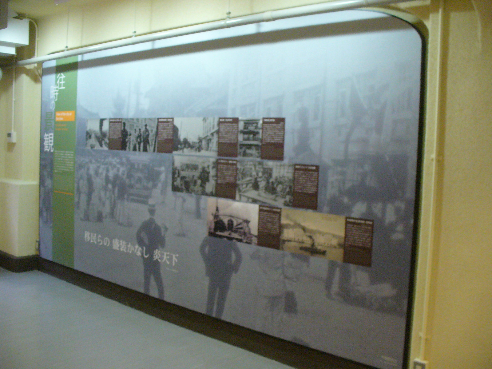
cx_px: 246
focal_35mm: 37
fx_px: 526
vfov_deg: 38.7
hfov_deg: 50.1
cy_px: 184
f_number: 2.8
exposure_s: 1/80
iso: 400
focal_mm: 6.1
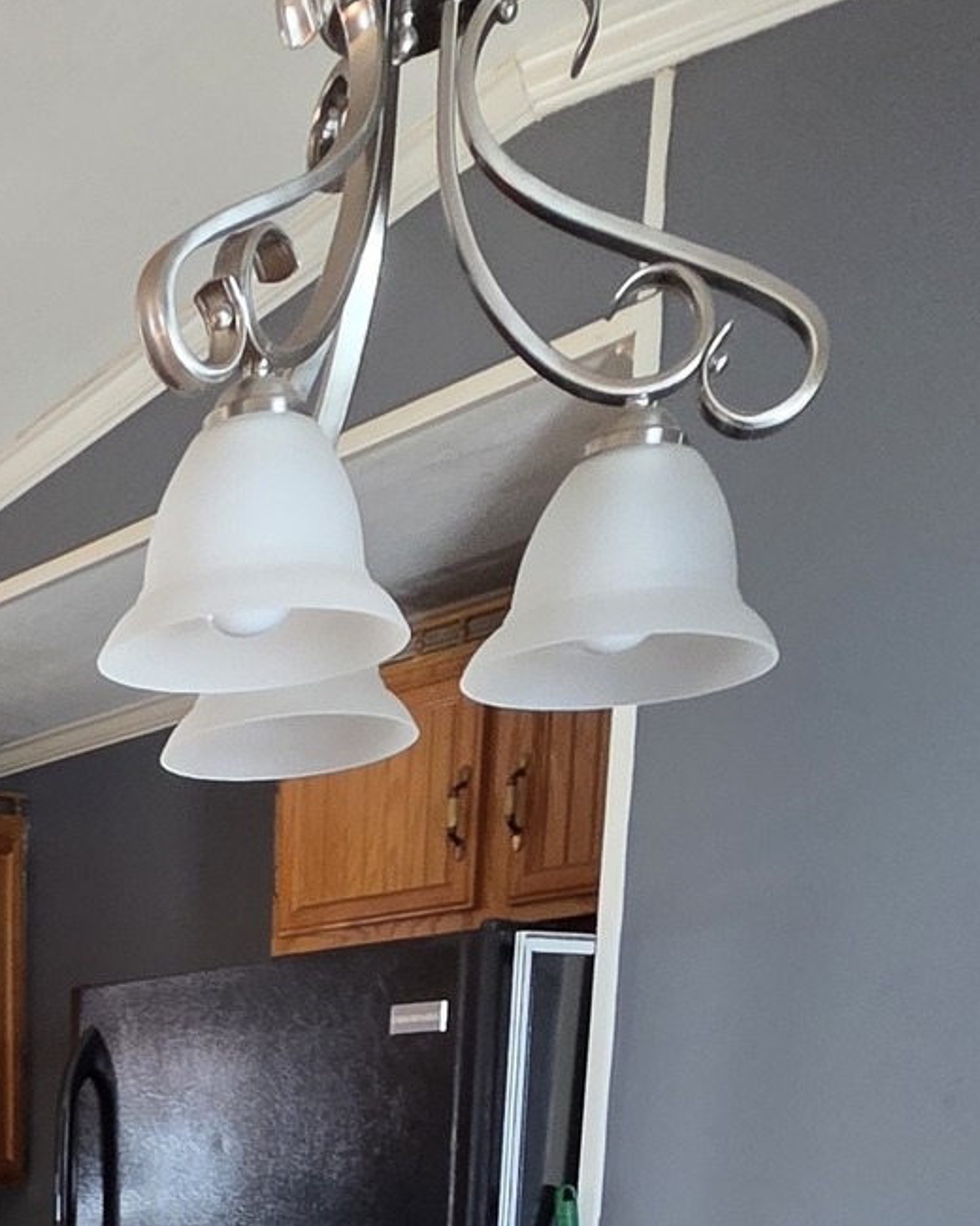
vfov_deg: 33.1
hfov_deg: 28.8
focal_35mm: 45
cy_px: 1499
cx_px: -207
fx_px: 1631
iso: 320
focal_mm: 2.2
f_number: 2.2
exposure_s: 1/100
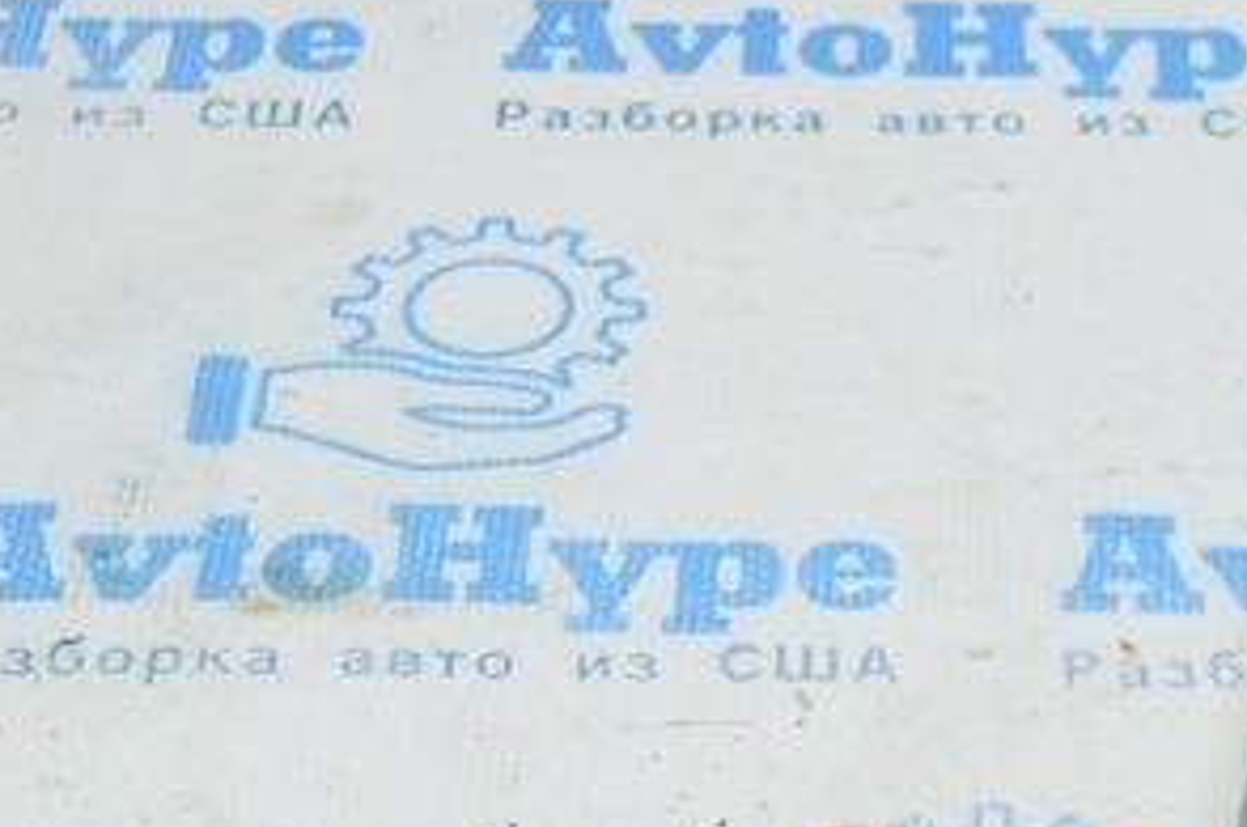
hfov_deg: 17.8
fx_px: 3977
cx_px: 870
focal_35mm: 115
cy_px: 1380
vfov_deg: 11.2
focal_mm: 22
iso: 400
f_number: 3.8
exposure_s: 1/60
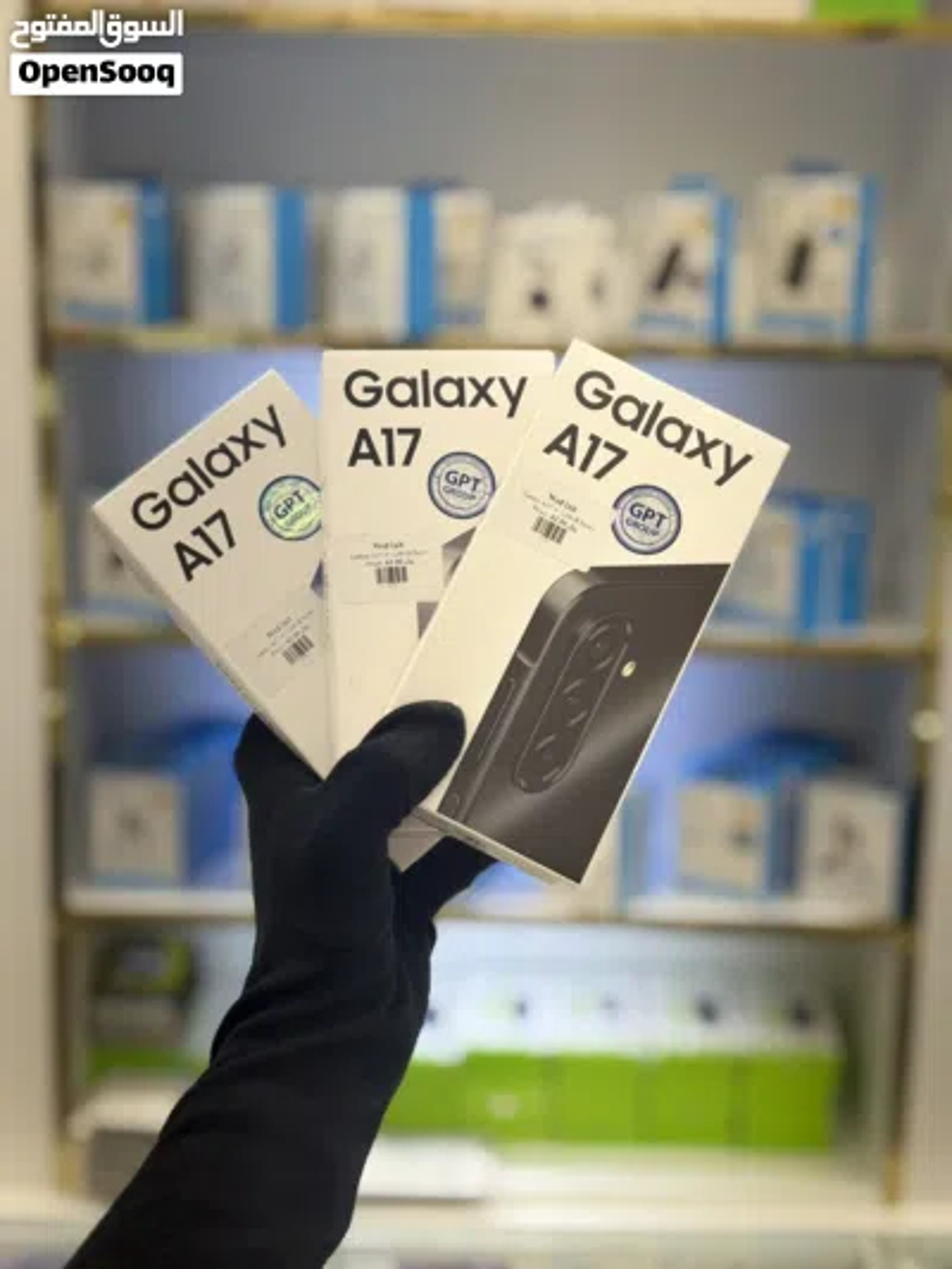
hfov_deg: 28.0
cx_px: 476
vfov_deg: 36.8
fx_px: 1906
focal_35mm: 52
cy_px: 634
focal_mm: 5.96
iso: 40
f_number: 1.6
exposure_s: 1/357
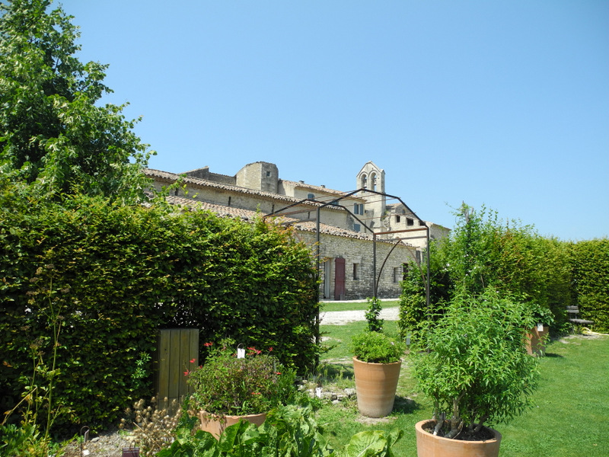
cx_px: 304
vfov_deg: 49.7
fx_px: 493
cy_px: 228
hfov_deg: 63.4
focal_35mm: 28
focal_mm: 6
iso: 100
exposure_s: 1/800
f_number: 3.2
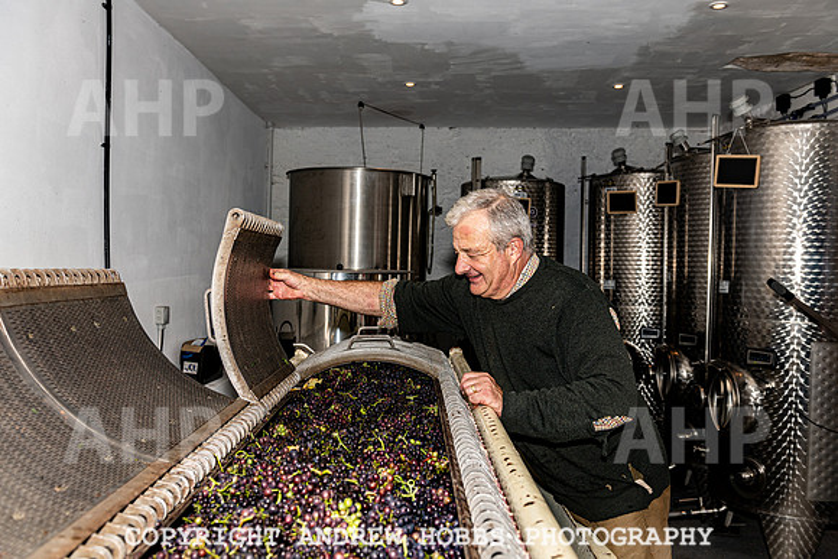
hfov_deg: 58.7
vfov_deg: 41.1
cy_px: 280
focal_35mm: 32
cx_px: 419
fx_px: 745
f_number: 5
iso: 64
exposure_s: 1/250
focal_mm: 32
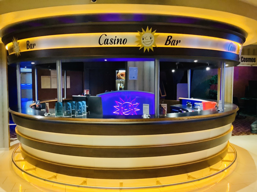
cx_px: 128
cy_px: 96
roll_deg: -0.4
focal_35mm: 31
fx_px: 230
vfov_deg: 45.4
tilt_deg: -3.8
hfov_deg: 58.4
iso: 640
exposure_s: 1/25
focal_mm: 3.3
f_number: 2.4
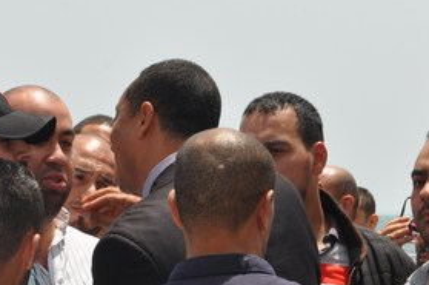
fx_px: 2250
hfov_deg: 10.9
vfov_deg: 7.2
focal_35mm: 189
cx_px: 134
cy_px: 270
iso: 200
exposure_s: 1/200
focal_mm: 55
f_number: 13
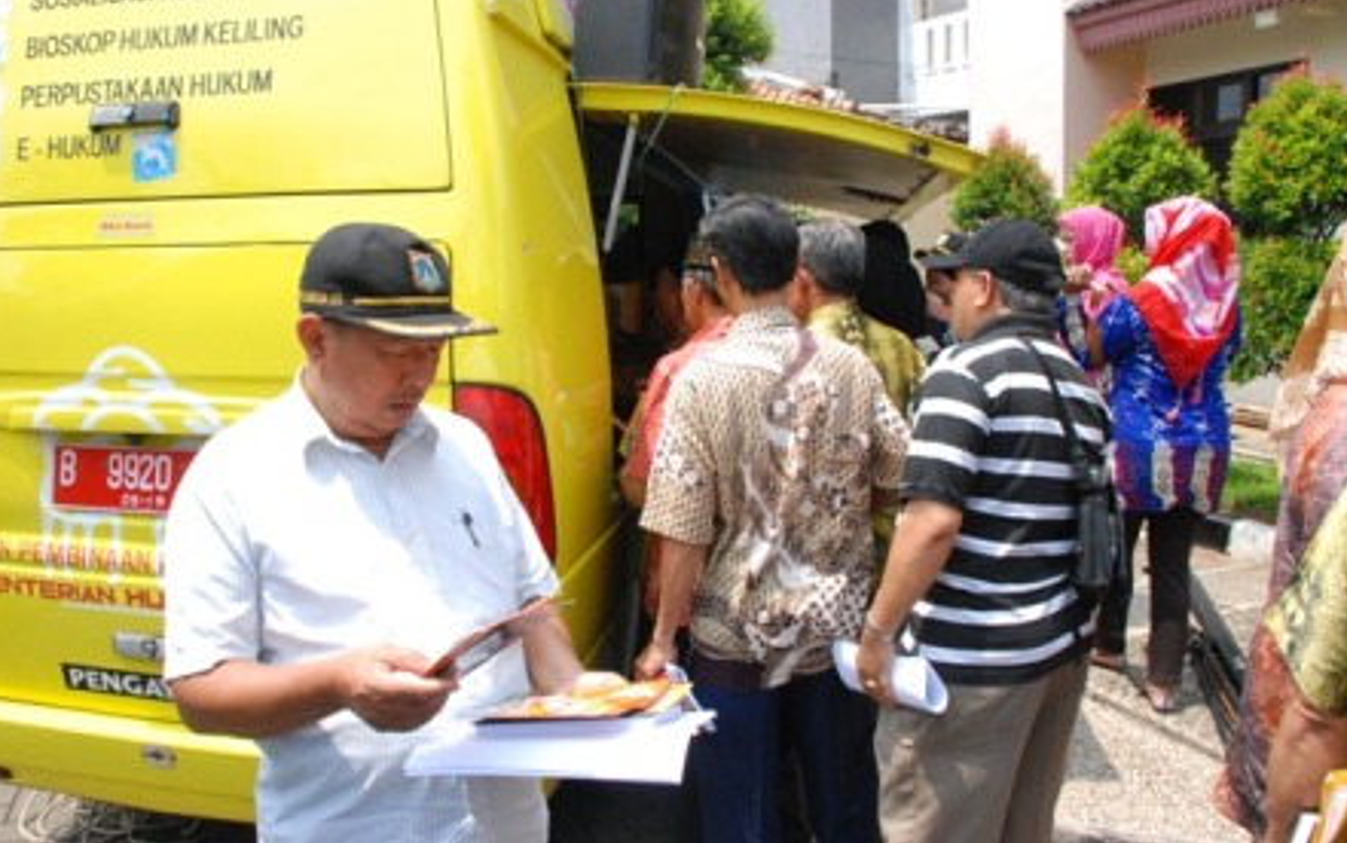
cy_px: 397
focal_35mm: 28
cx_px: 669
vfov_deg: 44.6
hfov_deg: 66.4
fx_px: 1028
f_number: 13
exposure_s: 1/800
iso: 1100
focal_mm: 18
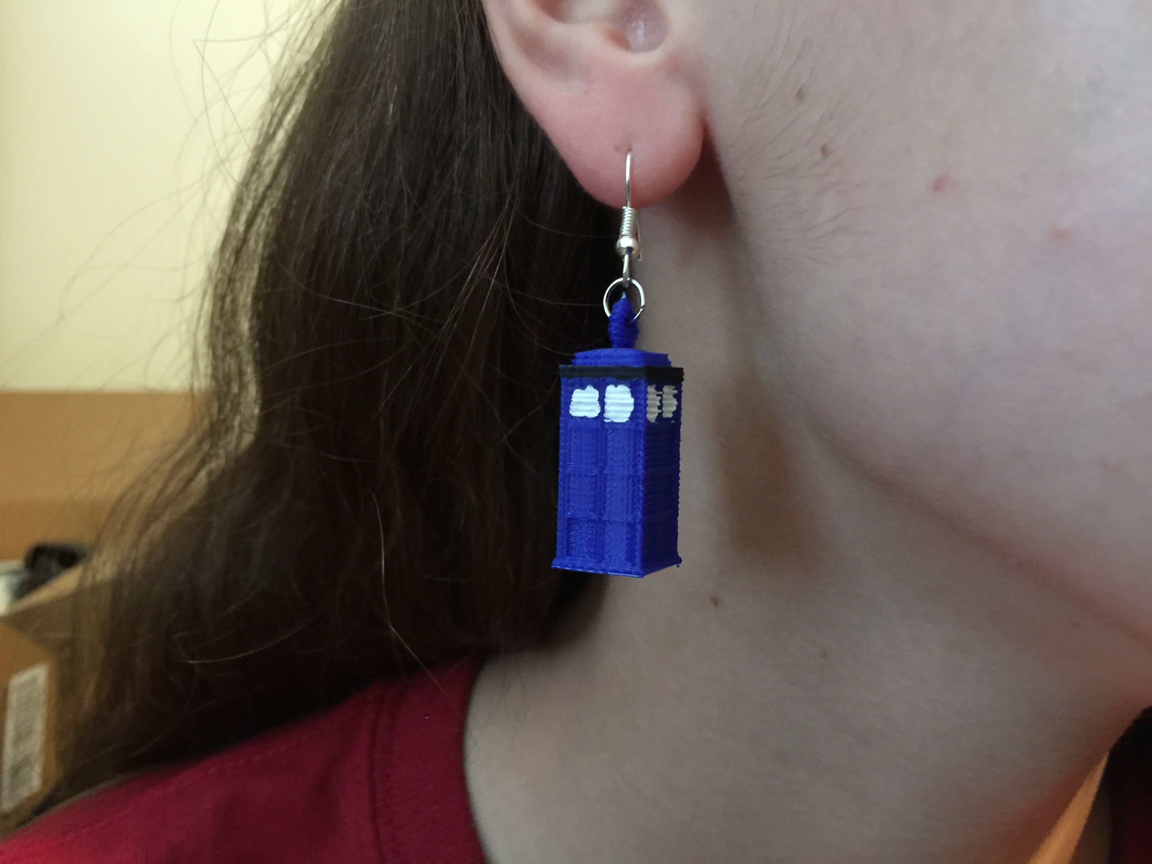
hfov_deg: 61.7
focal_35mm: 29
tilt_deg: -1.8
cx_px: 576
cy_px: 432
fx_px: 965
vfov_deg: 48.2
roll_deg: -2.6
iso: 100
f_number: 2.2
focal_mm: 4.15
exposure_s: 1/4
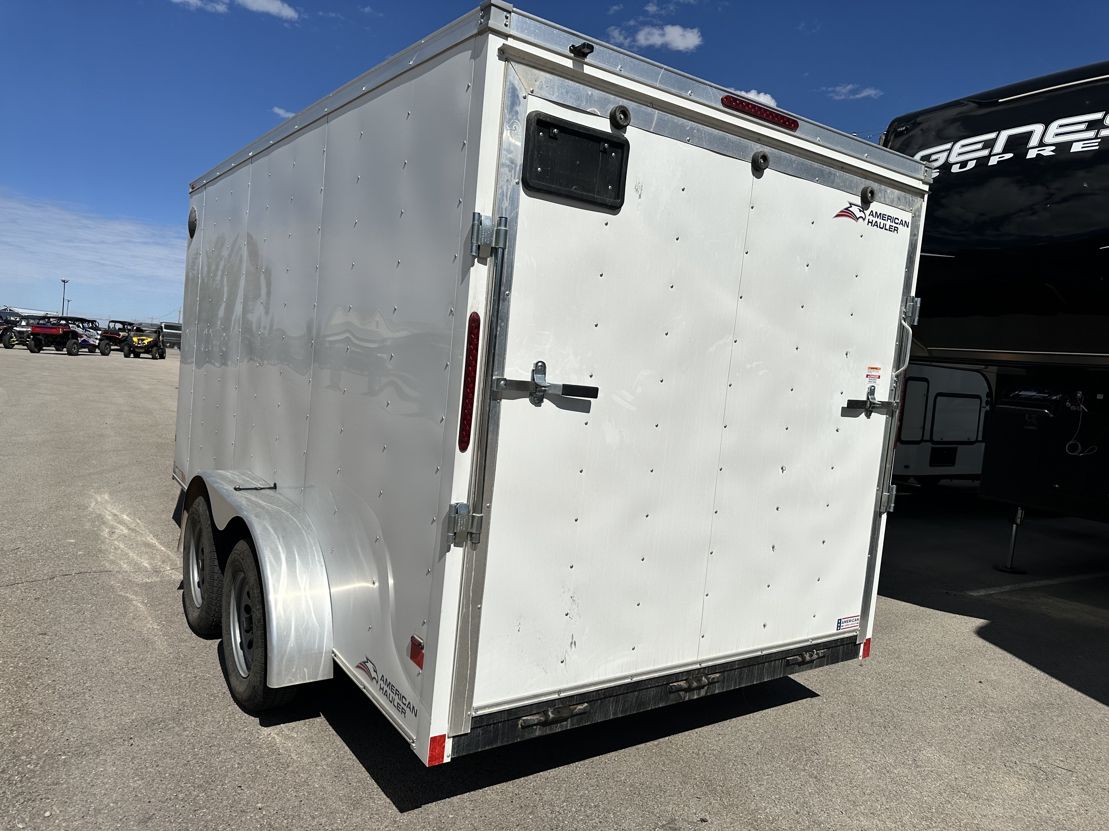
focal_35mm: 24
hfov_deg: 71.6
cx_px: 554
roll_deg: -7.5
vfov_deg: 56.8
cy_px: 416
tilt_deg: -3.5
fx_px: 769
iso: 80
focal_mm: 6.86
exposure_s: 1/15625
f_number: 1.78
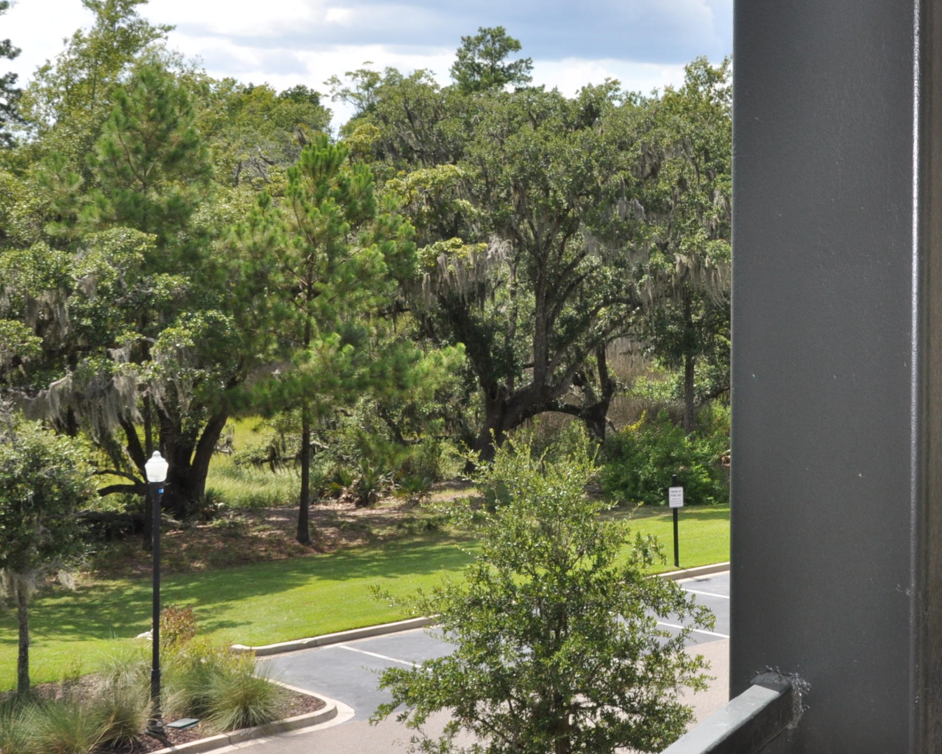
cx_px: 772
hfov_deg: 26.6
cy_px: 219
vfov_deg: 21.7
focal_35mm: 70
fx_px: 1952
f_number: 16
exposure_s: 1/200
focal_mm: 28
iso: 320
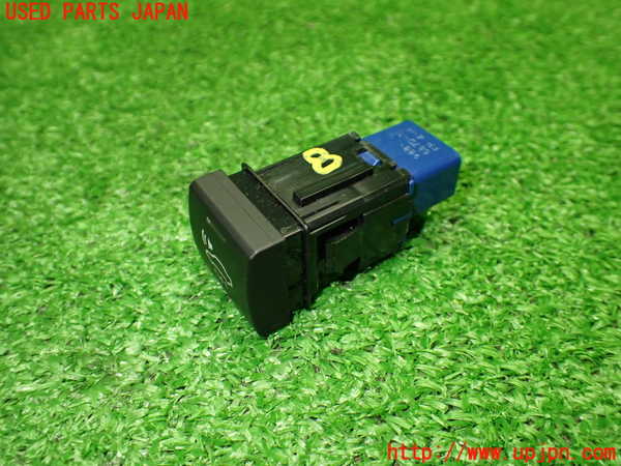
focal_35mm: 30
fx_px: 538
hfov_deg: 60.0
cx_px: 310
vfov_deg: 46.8
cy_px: 233
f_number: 2.3
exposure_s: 1/125
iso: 640
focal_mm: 5.4
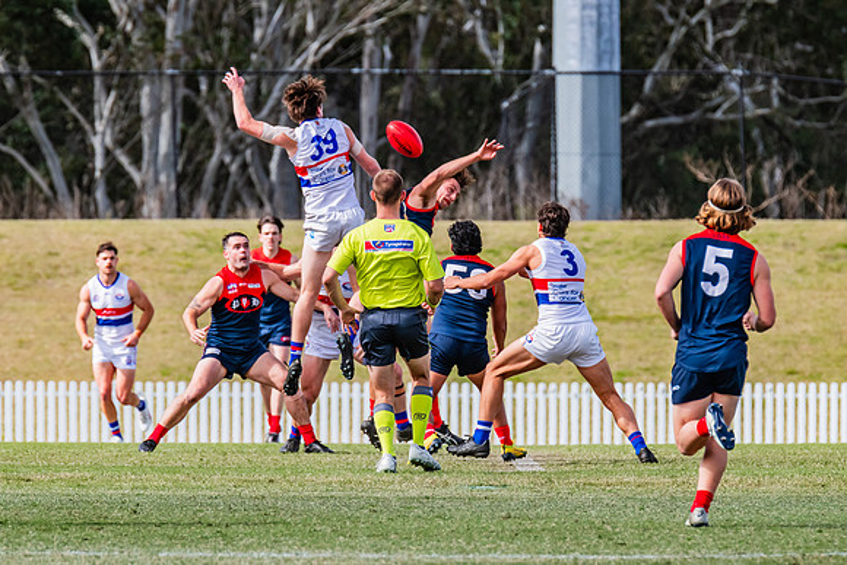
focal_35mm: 513
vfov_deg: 2.7
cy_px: 272
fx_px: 12080
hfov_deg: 4.0
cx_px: 440
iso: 800
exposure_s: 1/1600
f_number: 8
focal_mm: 420
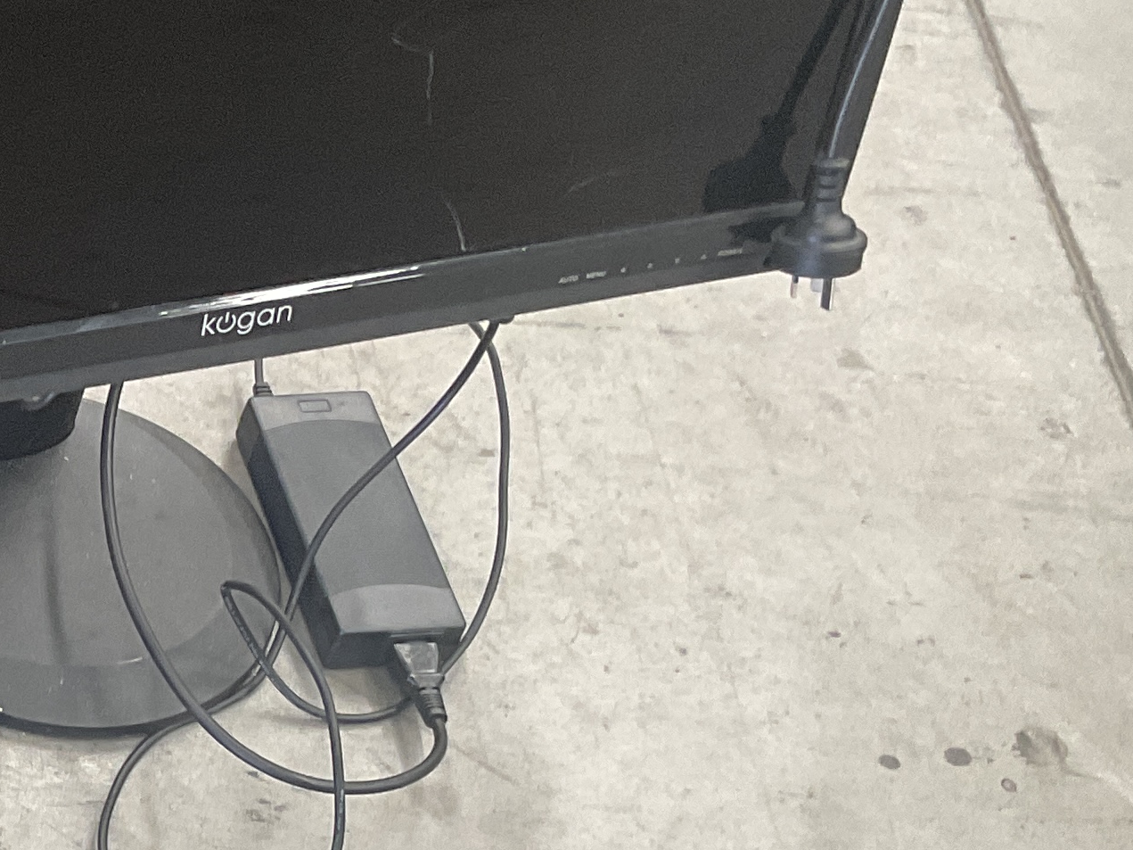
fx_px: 3011
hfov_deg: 19.4
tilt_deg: -50.9
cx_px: -390
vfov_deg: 16.0
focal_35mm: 92
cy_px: 605
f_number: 1.8
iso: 64
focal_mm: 3
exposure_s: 1/85
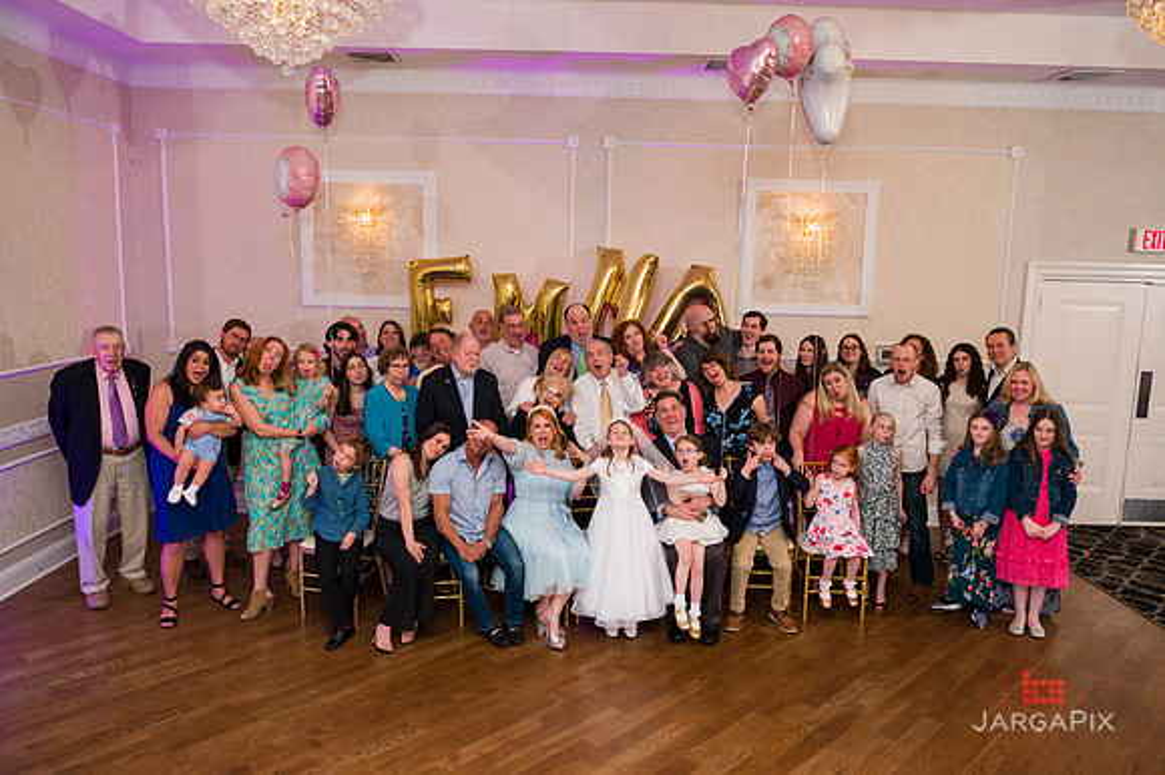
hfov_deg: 69.4
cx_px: 582
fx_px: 841
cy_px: 388
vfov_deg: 49.5
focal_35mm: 26
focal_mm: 26
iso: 1250
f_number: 5
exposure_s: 1/200
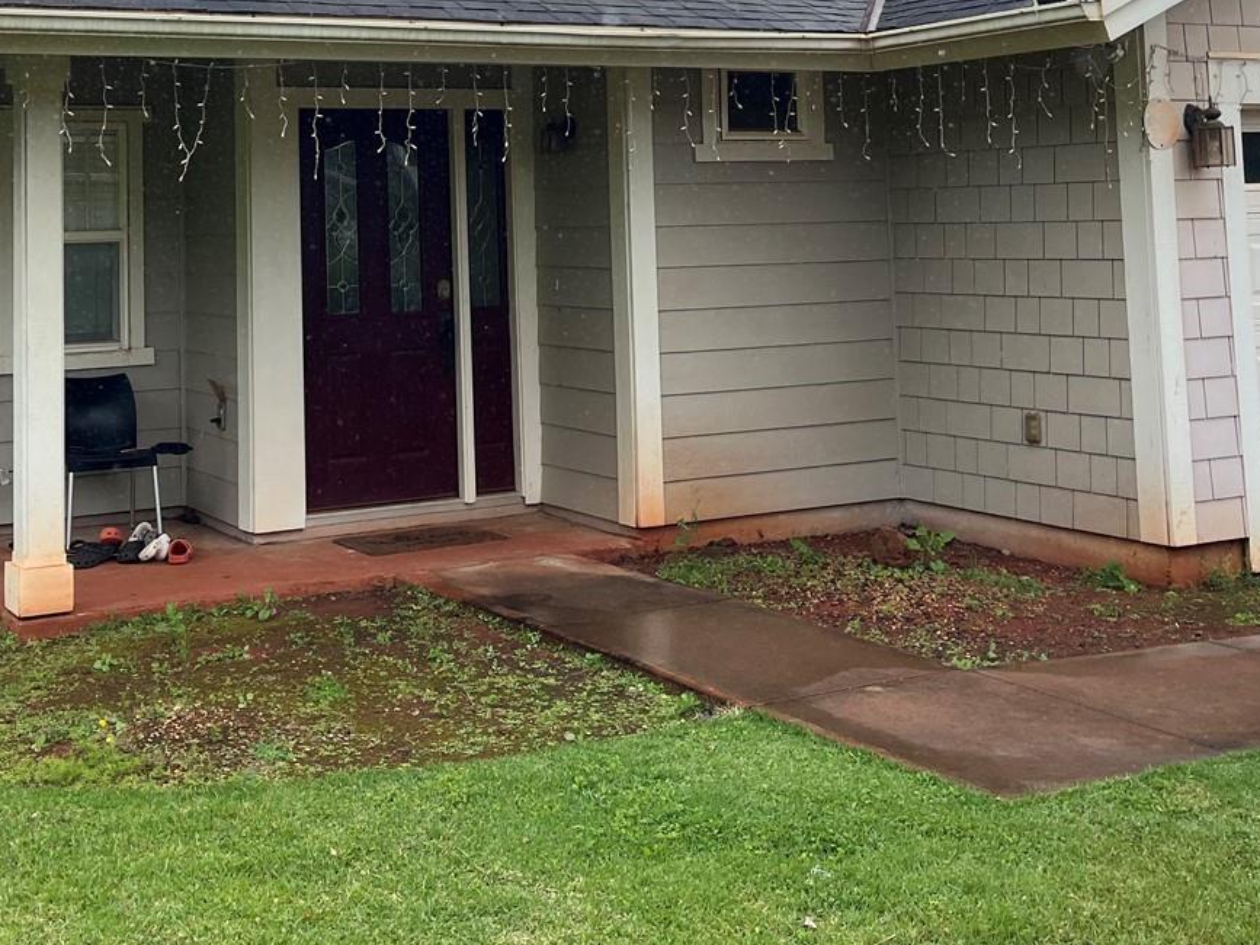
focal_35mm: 48
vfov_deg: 28.9
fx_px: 1747
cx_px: 419
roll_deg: +1.0
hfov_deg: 39.2
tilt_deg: +3.5
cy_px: 79
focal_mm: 5.1
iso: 50
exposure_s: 1/1992
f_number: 1.6
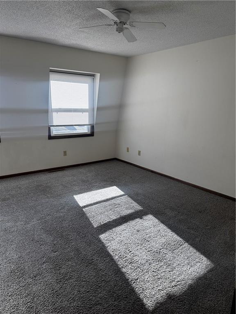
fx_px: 218
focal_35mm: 24
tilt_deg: -15.2
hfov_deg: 56.8
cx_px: 118
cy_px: 157
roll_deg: -1.2
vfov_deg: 71.6
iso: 80
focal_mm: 6.76
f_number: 1.78
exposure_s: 1/433
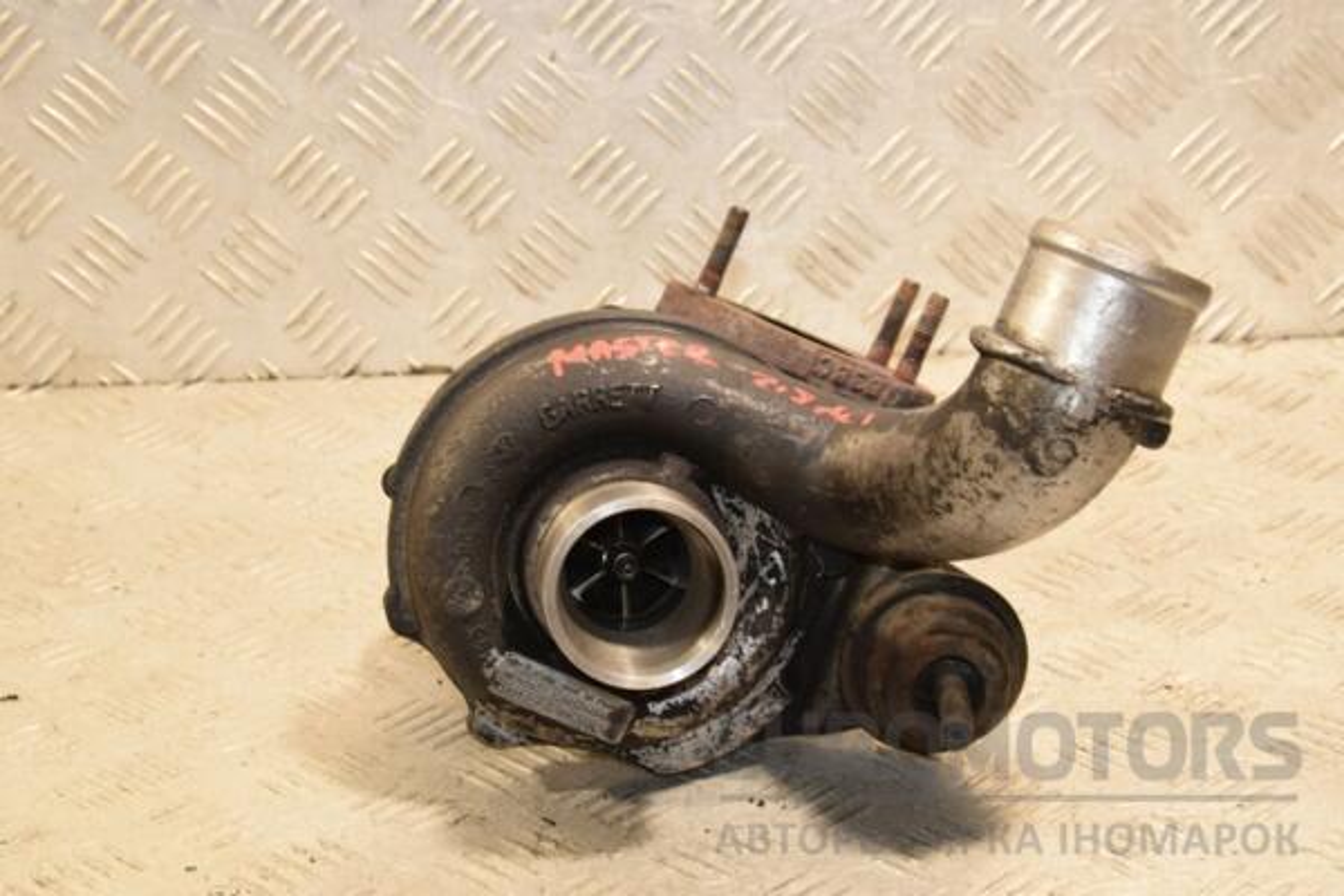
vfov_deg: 17.5
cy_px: 448
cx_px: 672
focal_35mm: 78
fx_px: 2912
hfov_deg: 26.0
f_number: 8
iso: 800
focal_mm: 52
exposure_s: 1/50
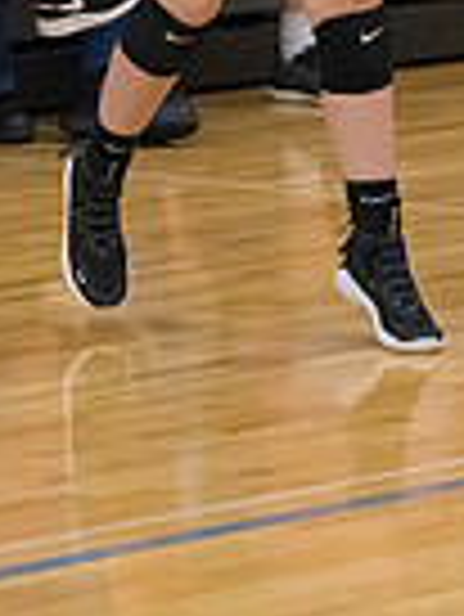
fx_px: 7031
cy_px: -337
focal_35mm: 394
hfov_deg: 3.8
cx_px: 338
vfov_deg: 5.0
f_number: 4.5
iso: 6400
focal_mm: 125
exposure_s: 1/1000
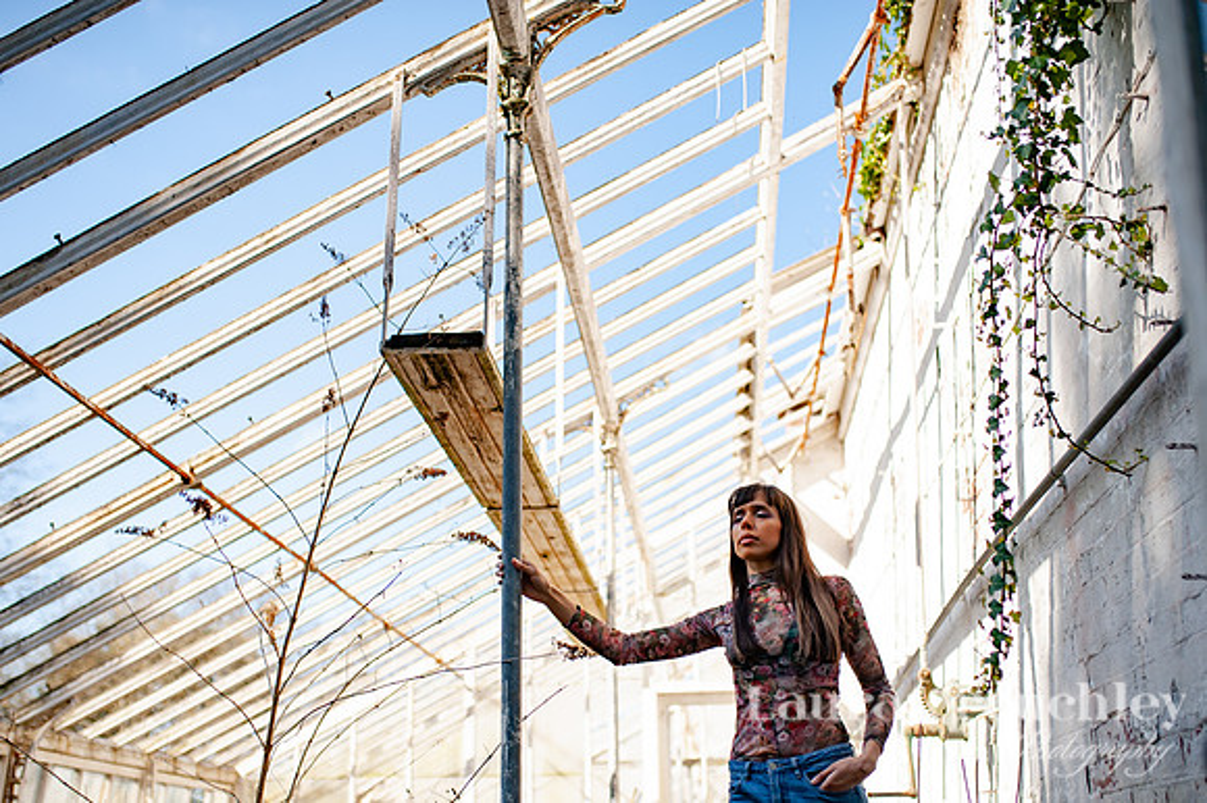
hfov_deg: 47.3
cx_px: 604
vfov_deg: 32.4
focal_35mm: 41
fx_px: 1379
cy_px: 472
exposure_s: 1/3200
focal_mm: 35
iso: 320
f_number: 2
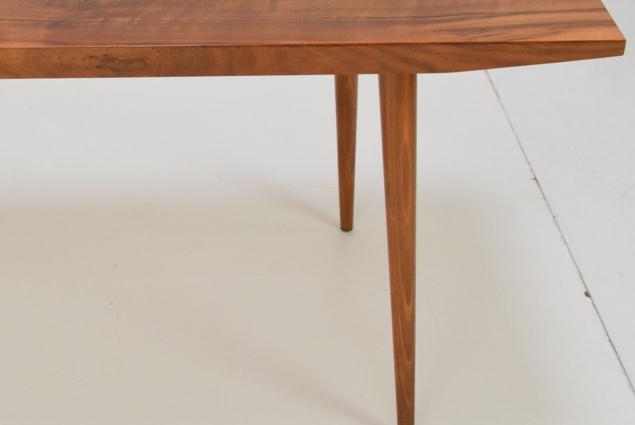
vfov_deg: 14.2
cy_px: 88
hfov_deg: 20.9
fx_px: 1695
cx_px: 89
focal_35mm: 96
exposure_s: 1/200
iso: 1600
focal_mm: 32
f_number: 7.1
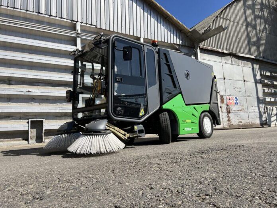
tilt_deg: +7.6
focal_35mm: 26
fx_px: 208
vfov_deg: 53.1
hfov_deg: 67.3
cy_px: 104
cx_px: 138
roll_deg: +2.6
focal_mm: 5.7
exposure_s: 1/4831
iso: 50
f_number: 1.5
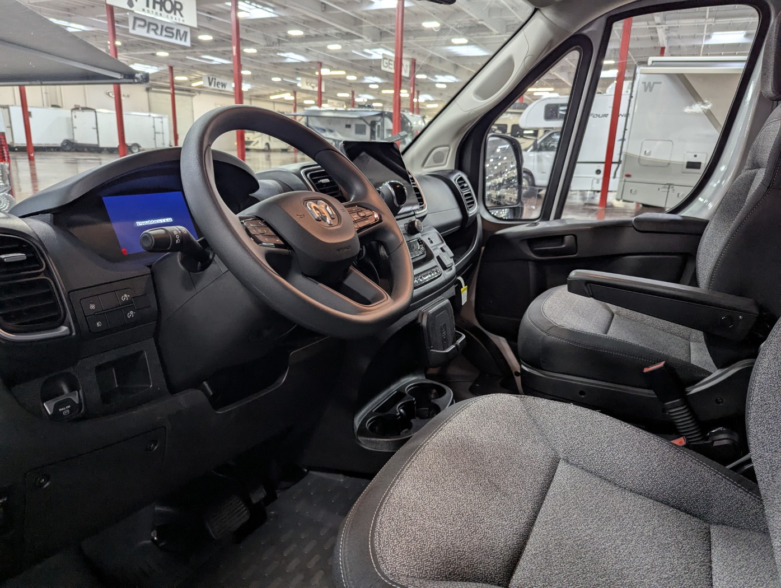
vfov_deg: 56.9
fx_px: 542
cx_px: 390
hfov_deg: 71.5
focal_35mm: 24
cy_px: 294
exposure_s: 1/117
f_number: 1.85
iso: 330
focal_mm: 6.81
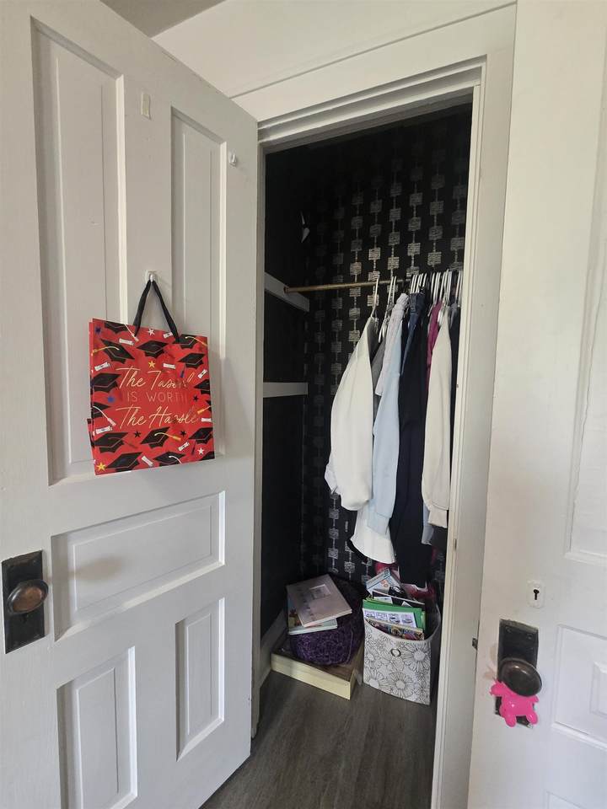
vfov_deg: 106.2
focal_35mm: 13
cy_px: 404
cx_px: 304
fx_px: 304
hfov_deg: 89.9
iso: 640
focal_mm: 2.2
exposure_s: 1/60
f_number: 2.2
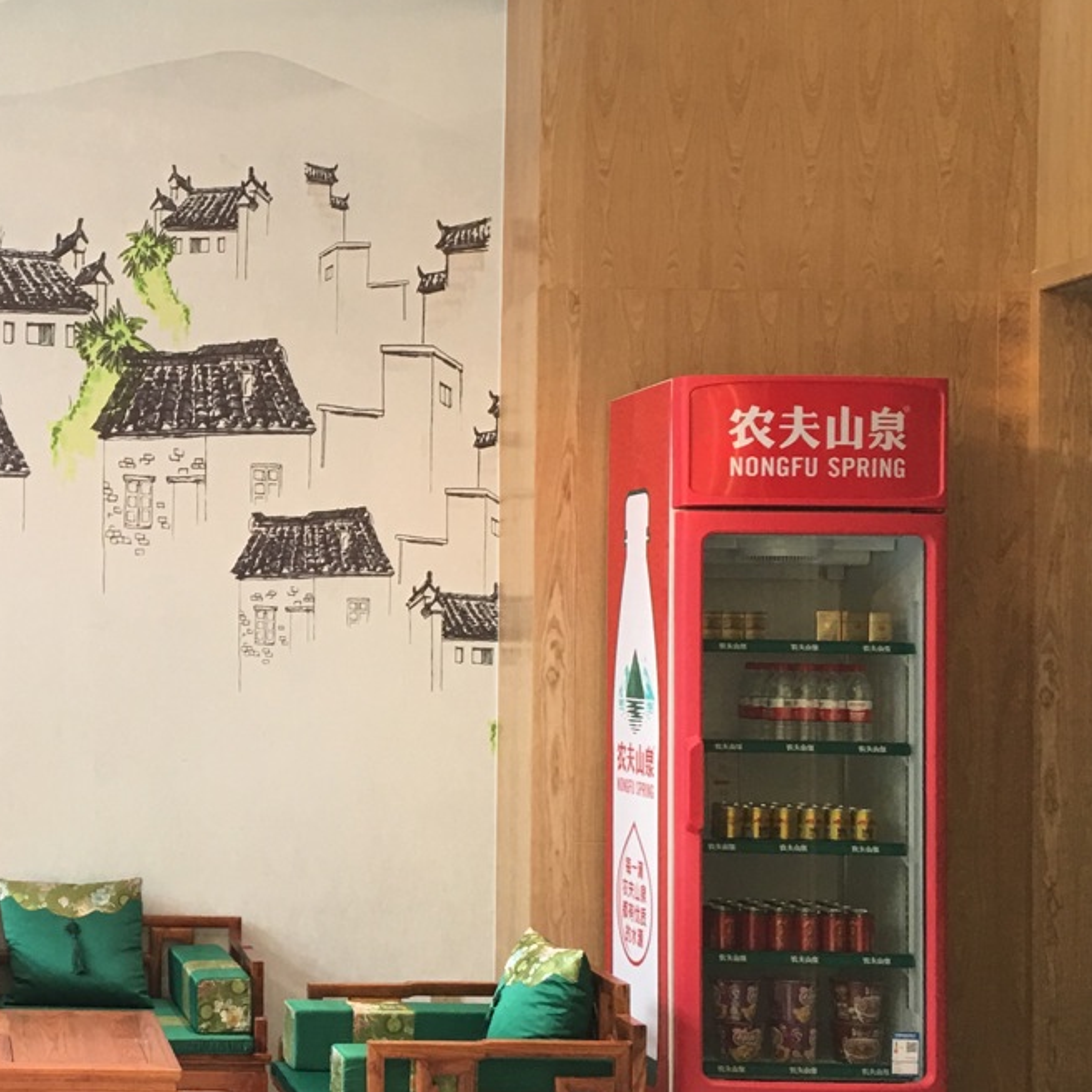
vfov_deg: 26.5
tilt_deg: +1.2
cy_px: 617
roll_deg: -0.5
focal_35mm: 65
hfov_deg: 25.2
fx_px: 2320
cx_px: -12
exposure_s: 1/17
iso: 40
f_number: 2.2
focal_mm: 4.15
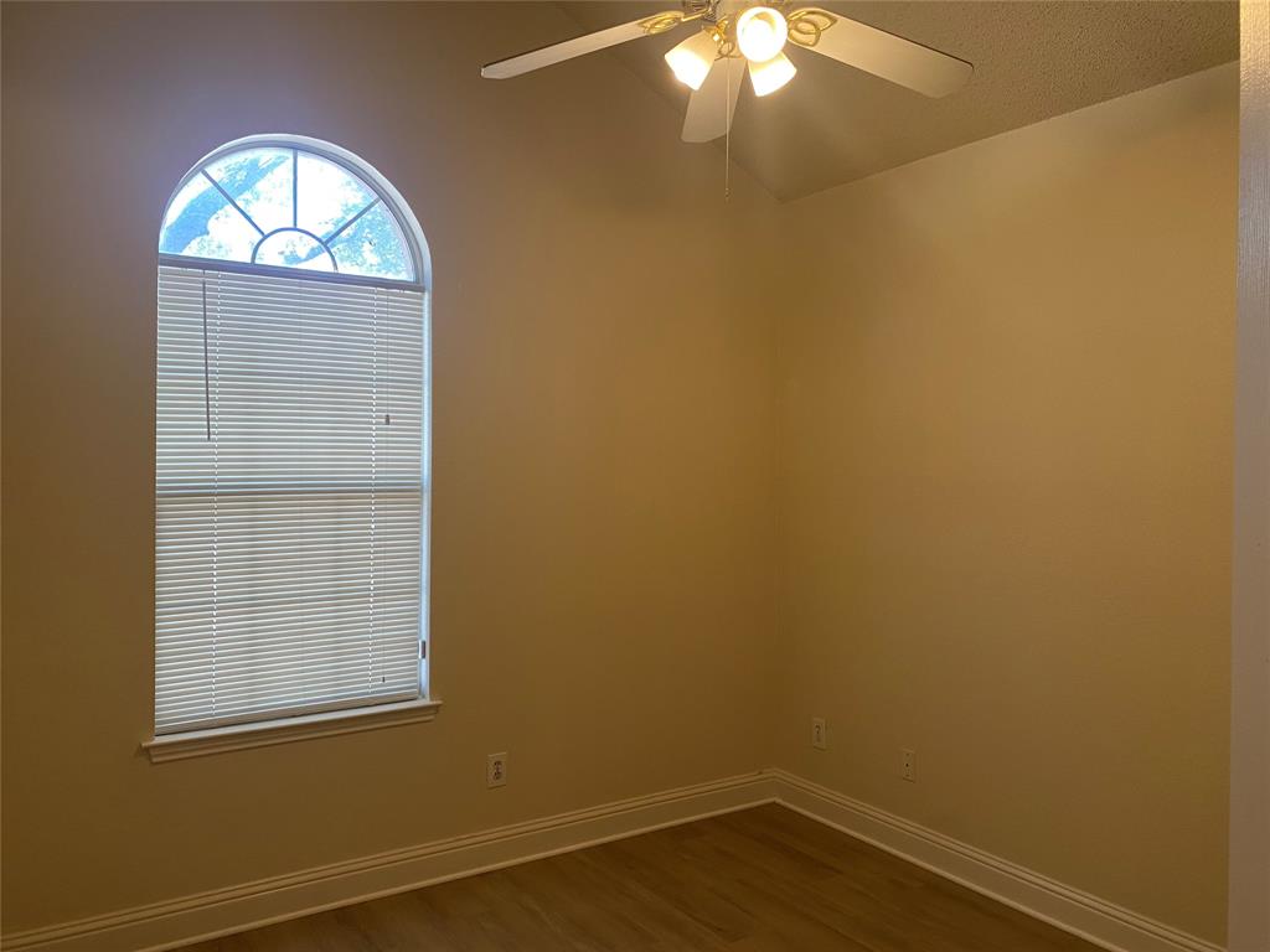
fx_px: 954
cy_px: 476
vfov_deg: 53.1
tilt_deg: -0.3
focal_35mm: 26
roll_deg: -0.1
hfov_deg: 67.3
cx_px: 635
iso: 100
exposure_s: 1/60
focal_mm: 4.25
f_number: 1.8
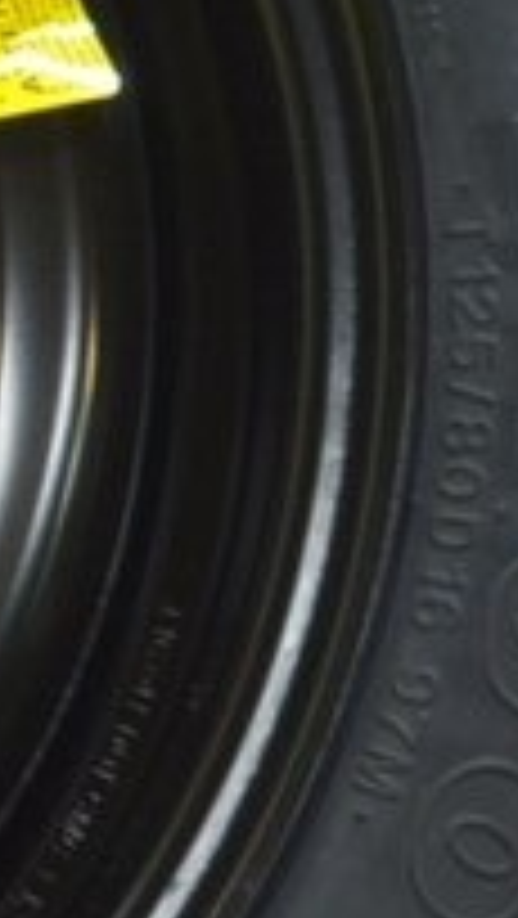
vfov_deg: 9.7
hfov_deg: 5.2
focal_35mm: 221
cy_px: 340
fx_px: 5388
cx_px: -1153
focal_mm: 28
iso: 400
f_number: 5.6
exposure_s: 1/20
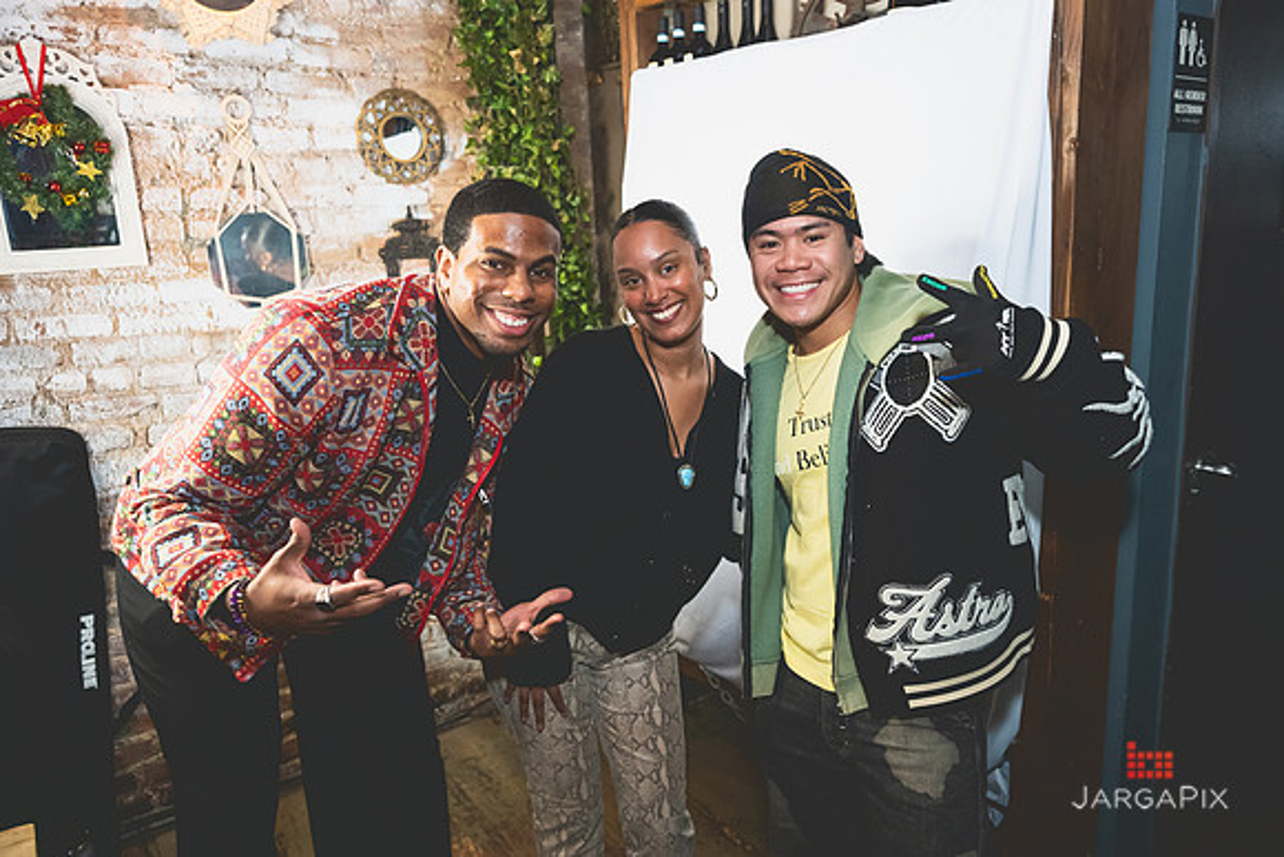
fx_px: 928
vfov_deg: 49.5
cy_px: 408
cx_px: 673
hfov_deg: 69.3
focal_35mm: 26
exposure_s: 1/100
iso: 3200
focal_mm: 24
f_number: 3.2
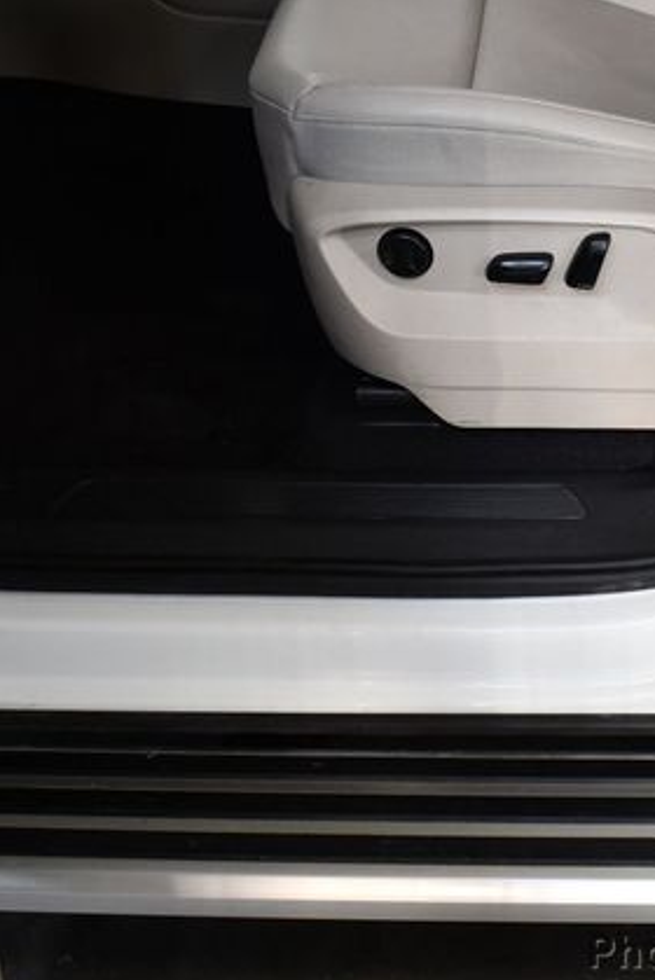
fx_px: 1498
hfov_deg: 24.1
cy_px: 496
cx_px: 559
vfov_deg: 36.2
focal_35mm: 55
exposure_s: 1/250
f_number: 3.5
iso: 720
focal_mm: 18
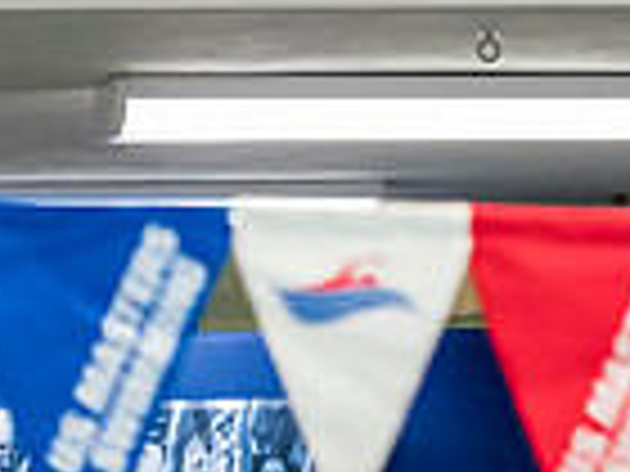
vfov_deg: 2.6
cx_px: 765
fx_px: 10538
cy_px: 775
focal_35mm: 579
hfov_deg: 3.4
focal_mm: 70
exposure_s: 1/640
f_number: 2.8
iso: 3200
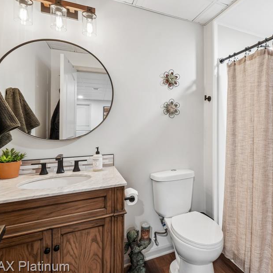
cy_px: 126
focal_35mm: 21
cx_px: 187
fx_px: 187
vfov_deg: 72.0
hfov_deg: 69.6
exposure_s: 1/6
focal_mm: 10
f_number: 9.5
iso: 400
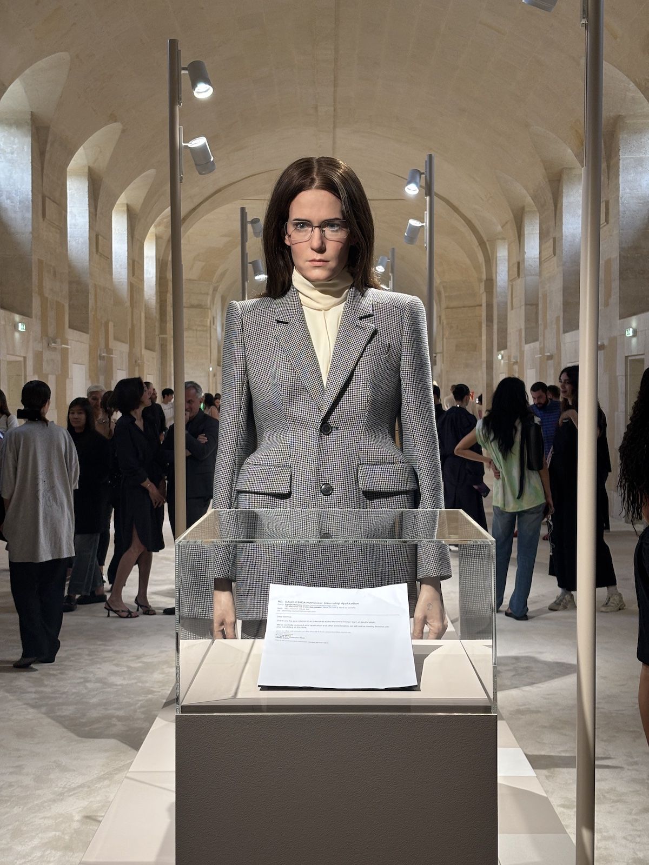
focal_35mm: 52
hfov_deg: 28.0
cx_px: 324
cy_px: 432
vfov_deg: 36.8
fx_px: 1300
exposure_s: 1/54
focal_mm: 5.96
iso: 64
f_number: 1.6
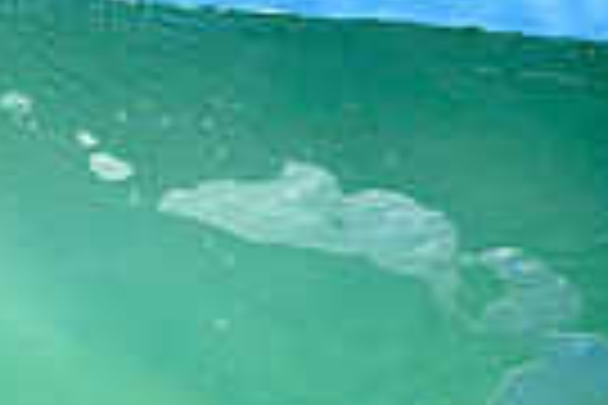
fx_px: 58110
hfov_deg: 0.6
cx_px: -585
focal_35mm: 3441
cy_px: 434
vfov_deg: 0.4
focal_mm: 800
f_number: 6.3
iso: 560
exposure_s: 1/2000
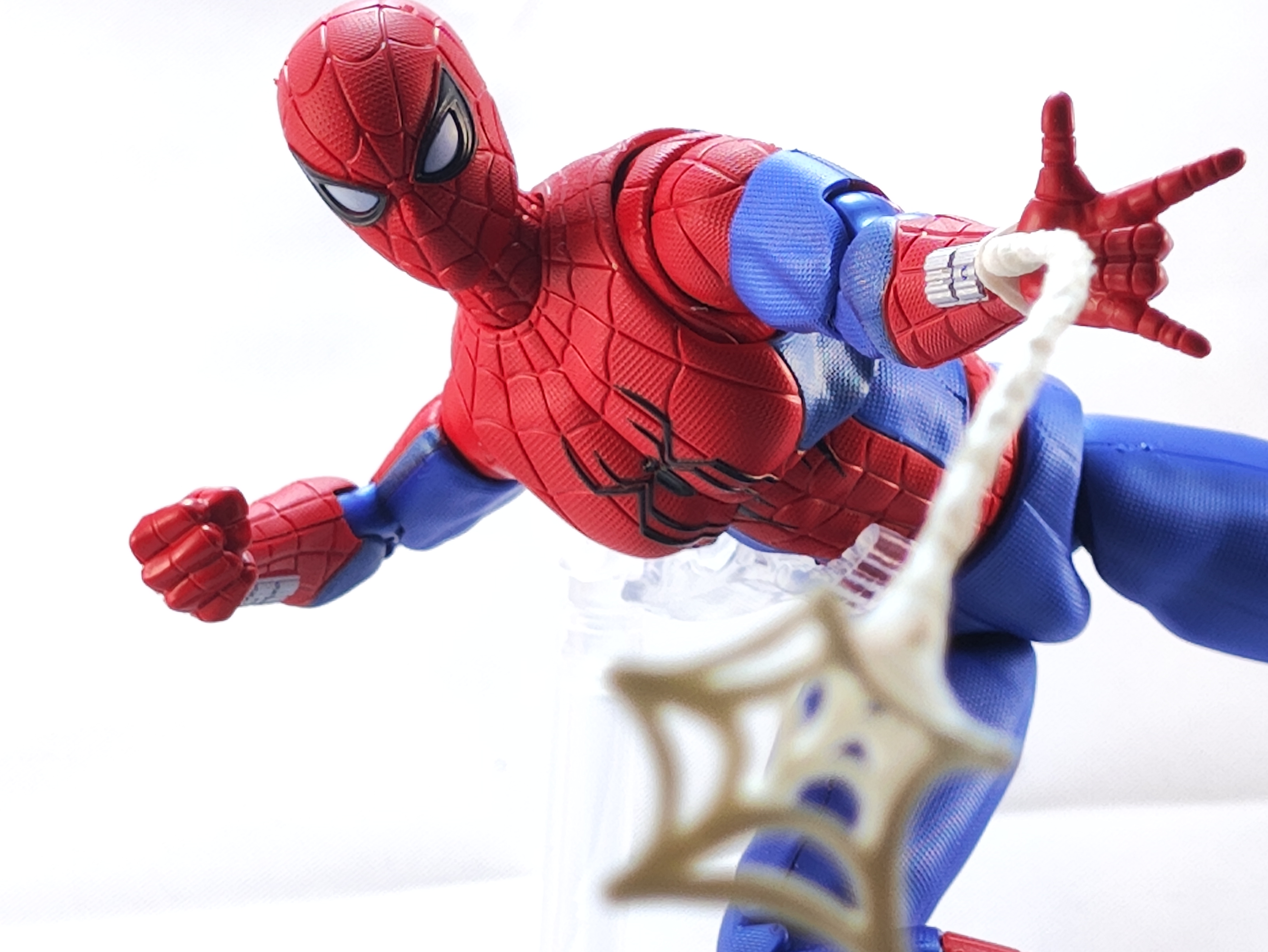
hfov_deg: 71.6
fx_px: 879
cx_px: 634
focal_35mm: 24
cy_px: 476
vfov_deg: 56.9
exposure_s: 1/50
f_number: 1.8
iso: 50
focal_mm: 4.68
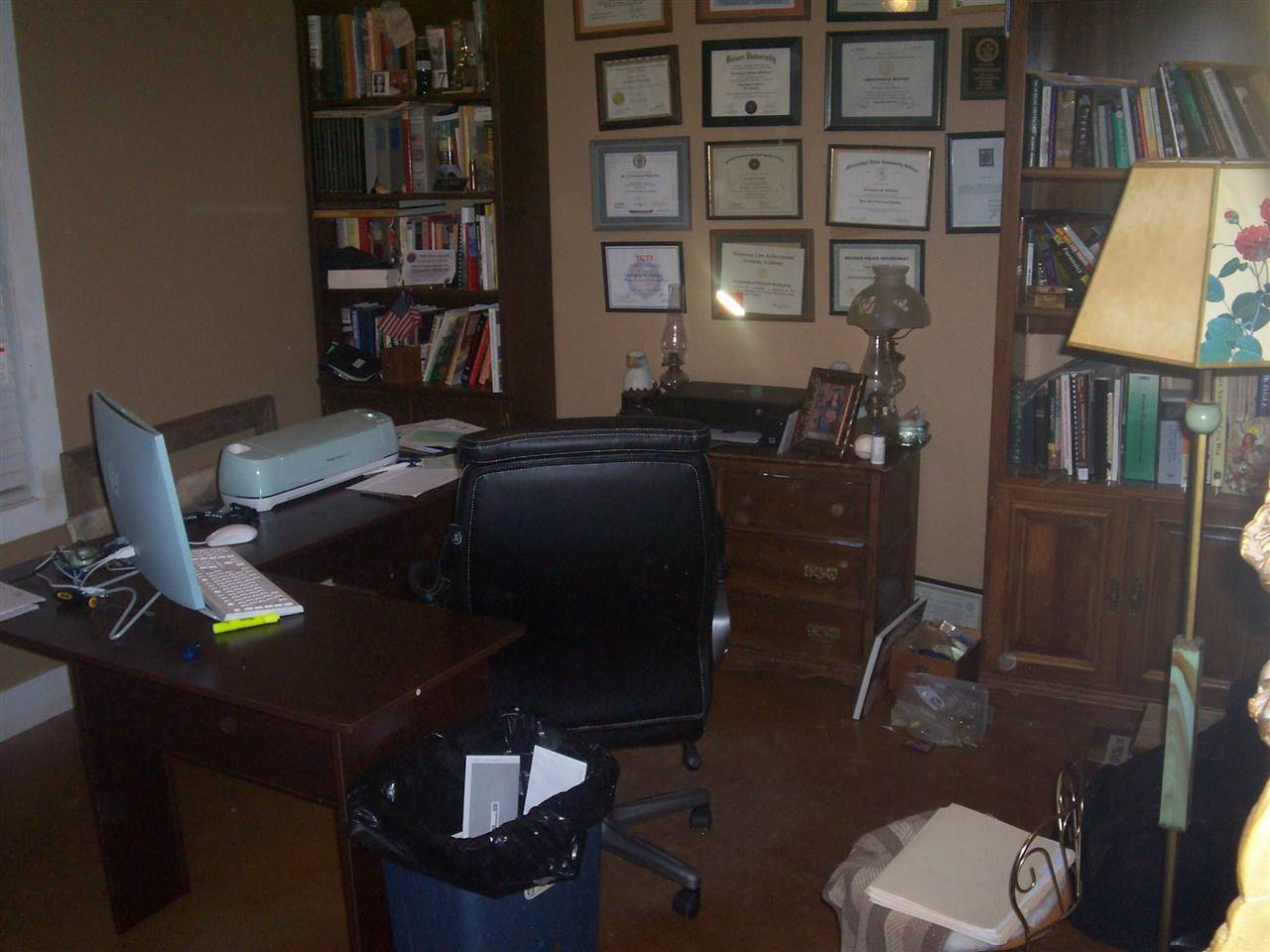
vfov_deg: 39.7
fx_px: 1321
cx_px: 635
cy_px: 476
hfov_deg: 51.4
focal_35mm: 36
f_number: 4.5
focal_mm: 5.9
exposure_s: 1/64
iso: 140
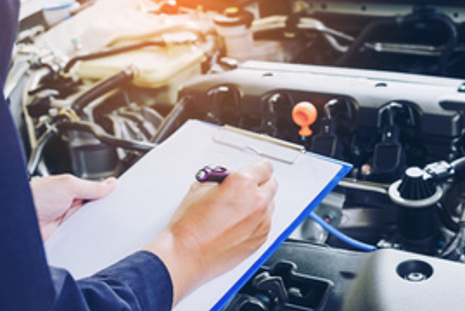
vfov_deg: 26.0
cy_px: 125
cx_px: 360
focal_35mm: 52
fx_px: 672
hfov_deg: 37.0
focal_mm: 22.3
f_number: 4.5
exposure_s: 1/40
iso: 200
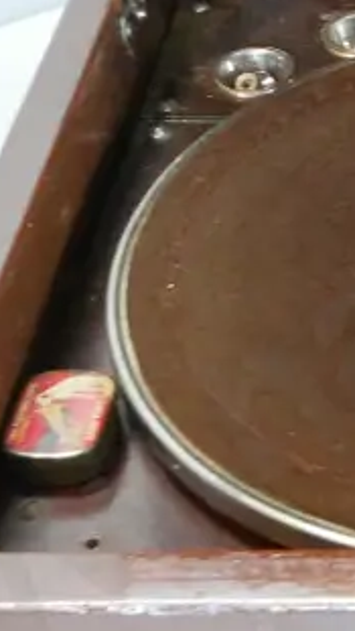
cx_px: 611
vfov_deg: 17.5
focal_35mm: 122
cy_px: 155
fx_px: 2041
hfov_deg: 9.5
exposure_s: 1/20
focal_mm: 17
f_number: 5.6
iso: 3200
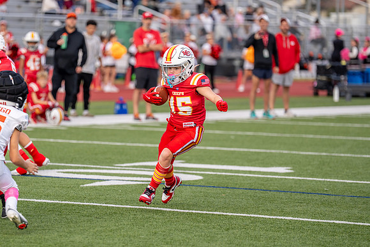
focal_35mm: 217
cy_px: 132
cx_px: 140
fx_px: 2226
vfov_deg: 6.3
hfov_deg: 9.5
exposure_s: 1/2500
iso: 400
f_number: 2.8
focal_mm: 165
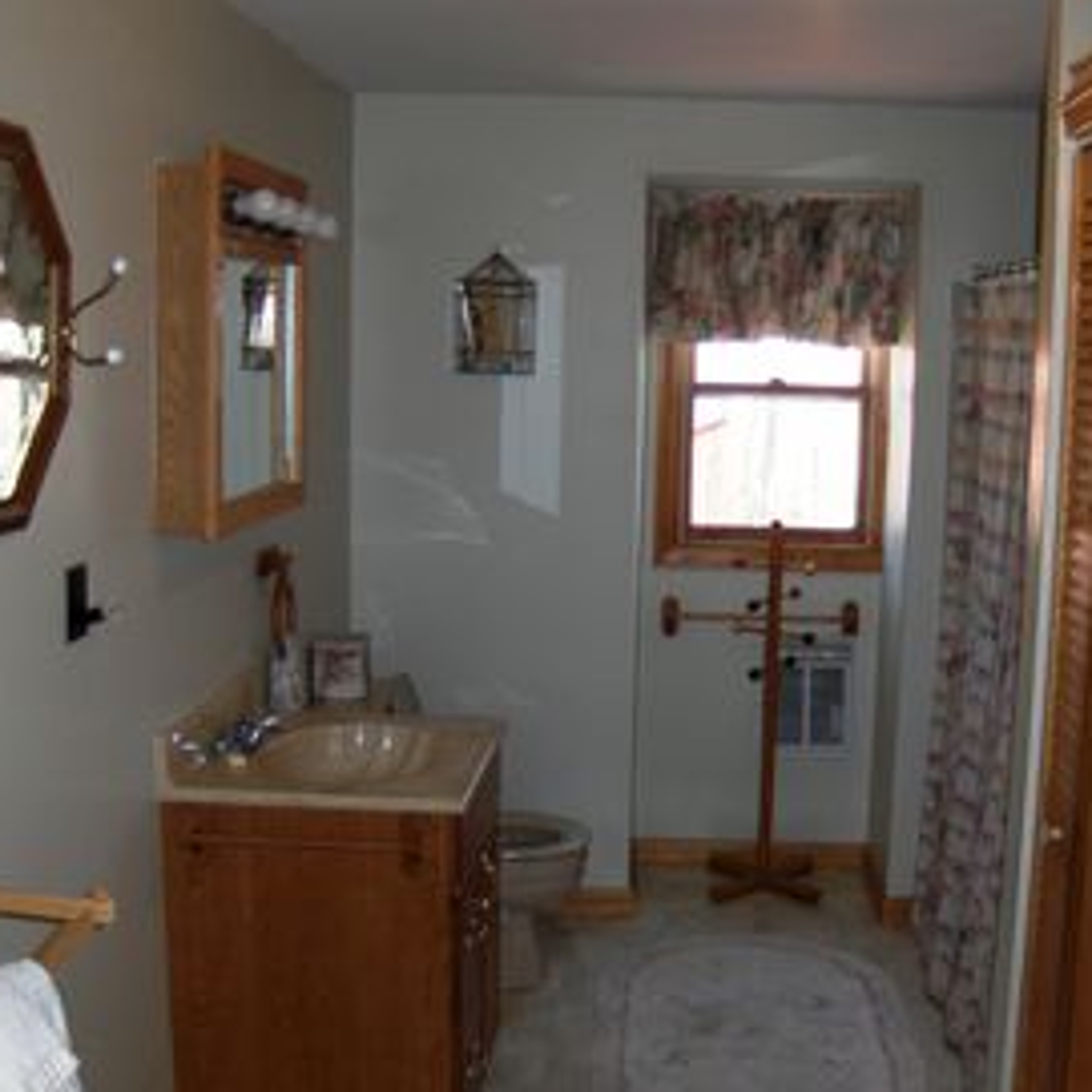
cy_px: 552
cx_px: 657
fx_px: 1499
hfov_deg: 39.9
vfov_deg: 40.0
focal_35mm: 42
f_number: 2.8
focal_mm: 7.5
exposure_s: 1/60
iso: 100
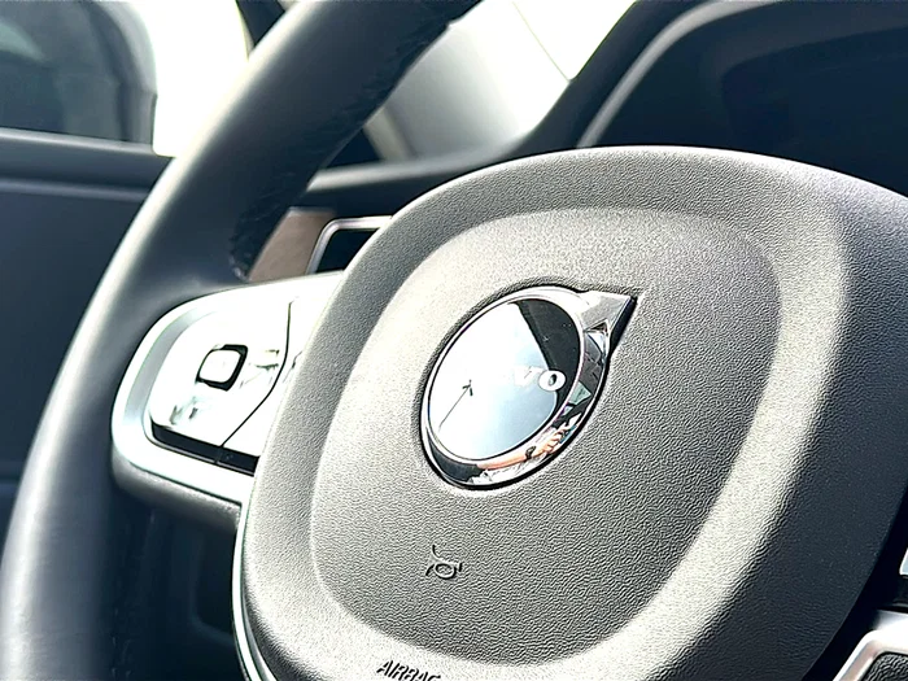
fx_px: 1207
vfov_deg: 31.5
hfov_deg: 41.2
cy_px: 340
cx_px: 454
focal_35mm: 46
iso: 80
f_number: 1.78
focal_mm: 6.86
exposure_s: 1/511
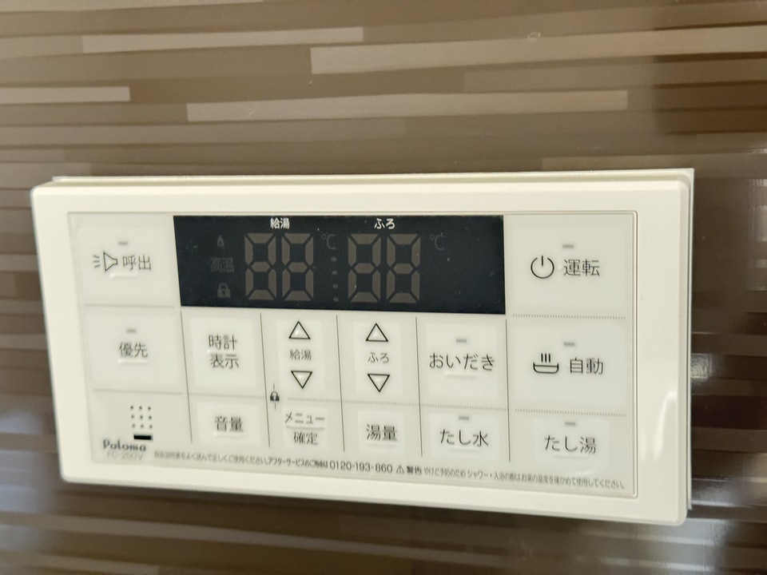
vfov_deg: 30.3
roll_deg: +2.7
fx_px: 1064
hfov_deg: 39.7
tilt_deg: -11.9
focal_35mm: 48
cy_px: 288
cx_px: 384
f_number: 1.78
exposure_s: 1/15
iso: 800
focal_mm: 6.86
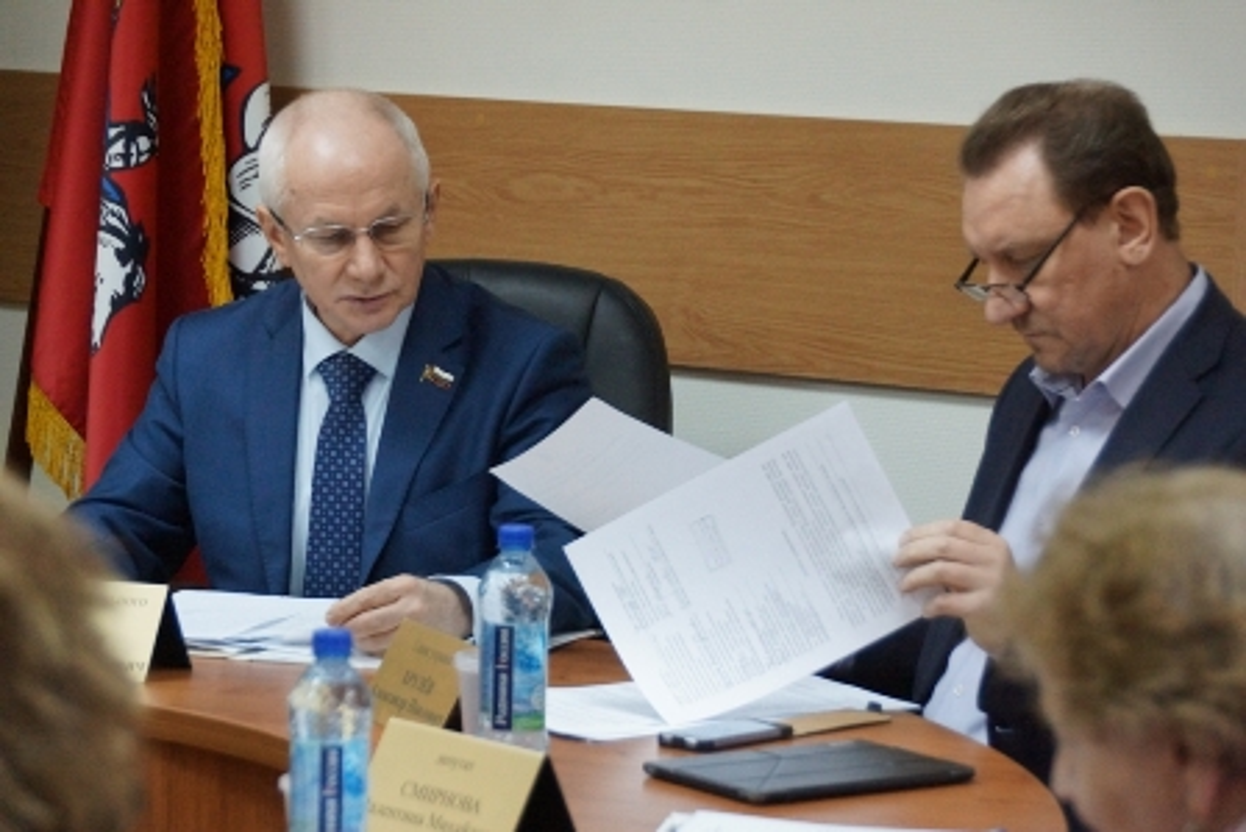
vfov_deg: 9.2
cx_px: 623
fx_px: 5193
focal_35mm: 150
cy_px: 416
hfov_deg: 13.7
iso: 2500
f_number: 5.6
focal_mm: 100
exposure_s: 1/160
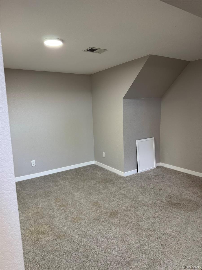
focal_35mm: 24
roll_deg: +2.7
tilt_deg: -8.1
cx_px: 101
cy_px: 135
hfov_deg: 56.8
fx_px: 187
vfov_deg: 71.6
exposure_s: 1/60
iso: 160
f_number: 1.78
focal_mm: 6.76
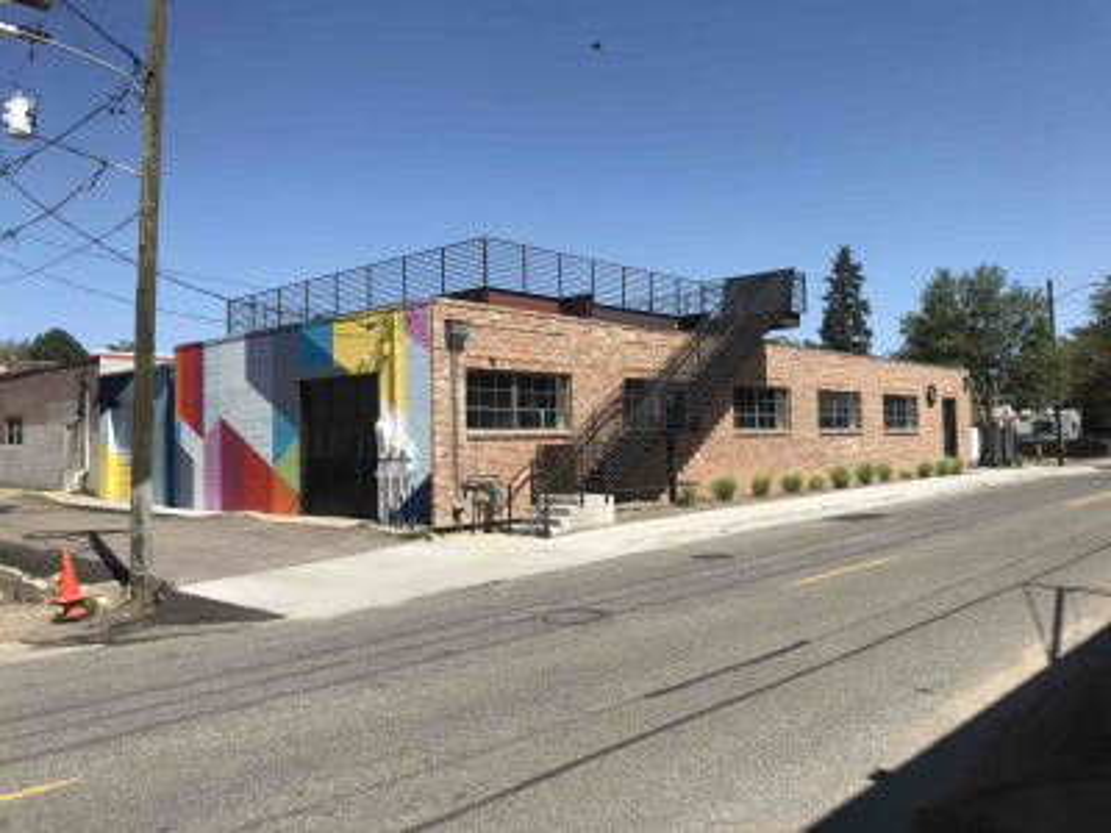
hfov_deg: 63.4
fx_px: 899
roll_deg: +2.0
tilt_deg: +4.3
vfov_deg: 49.7
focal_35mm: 28
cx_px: 556
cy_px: 416
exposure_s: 1/2907
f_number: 1.8
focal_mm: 3.99
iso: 20
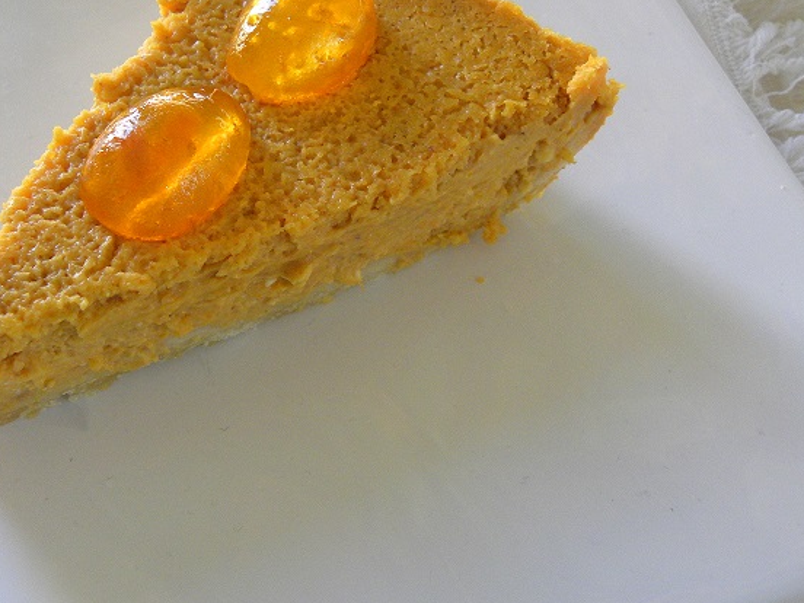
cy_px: 248
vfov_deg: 34.3
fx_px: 976
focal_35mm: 42
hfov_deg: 44.2
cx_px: 277
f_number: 2.8
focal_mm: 5.2
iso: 184
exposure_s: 1/60
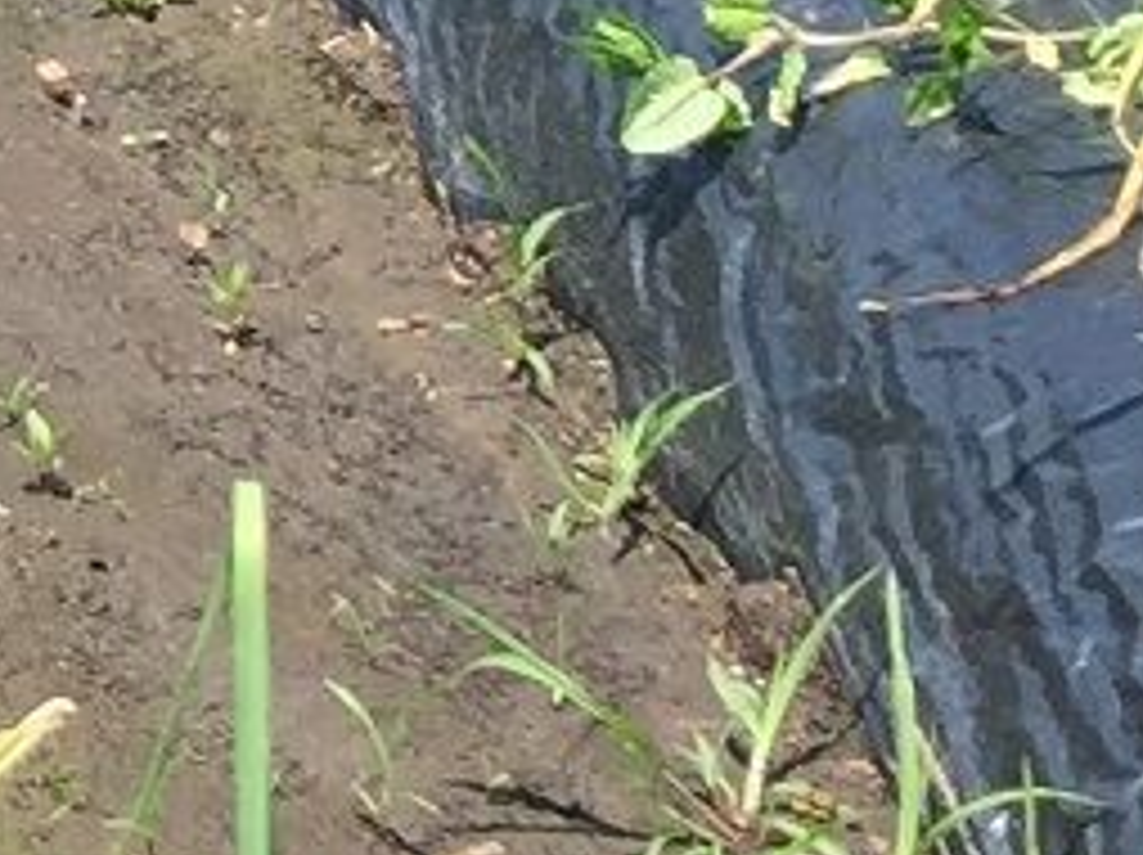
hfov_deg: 8.4
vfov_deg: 6.6
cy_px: -916
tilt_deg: -14.8
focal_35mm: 217
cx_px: -1575
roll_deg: -3.2
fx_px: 7158
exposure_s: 1/1041
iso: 32
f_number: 2.2
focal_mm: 4.15
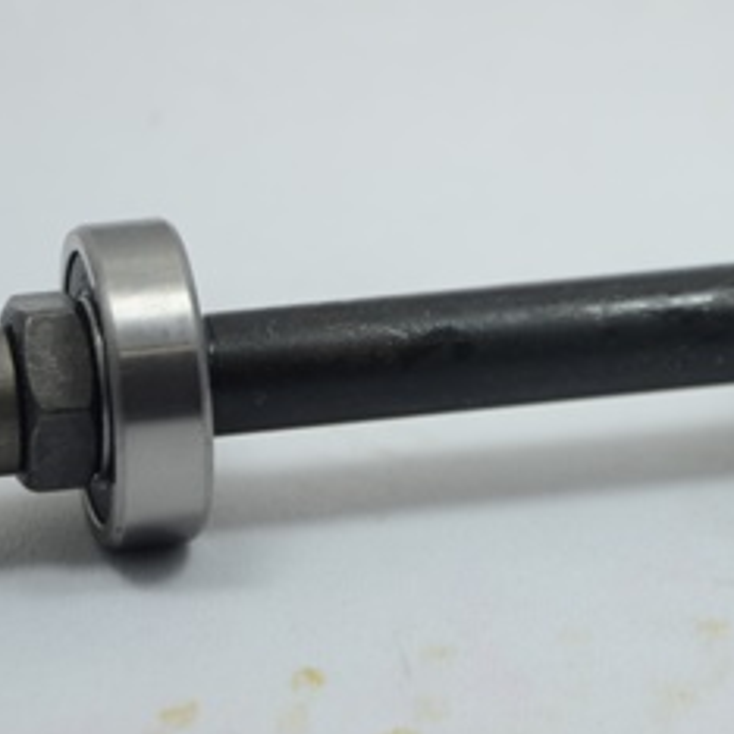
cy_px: 220
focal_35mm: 344
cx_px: 587
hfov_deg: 5.1
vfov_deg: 5.1
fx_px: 8255
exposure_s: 1/40
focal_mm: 105
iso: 100
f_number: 5.6
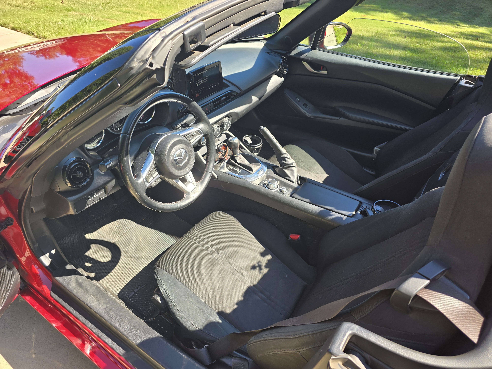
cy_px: 184
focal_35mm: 23
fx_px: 327
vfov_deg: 58.9
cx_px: 246
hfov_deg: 73.9
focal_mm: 6.3
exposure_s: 1/180
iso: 16
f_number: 1.7
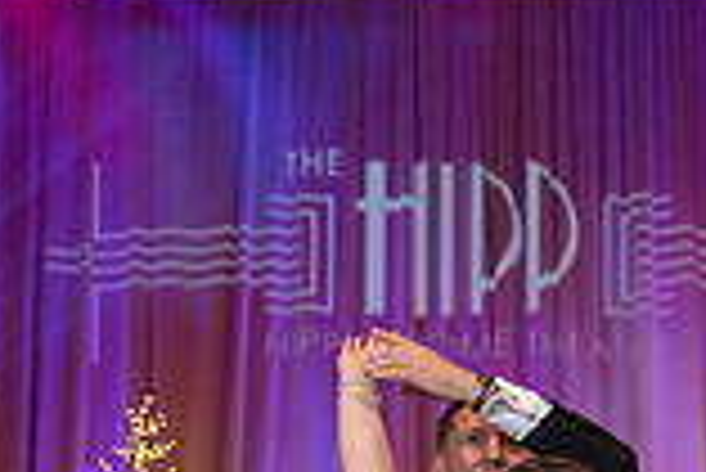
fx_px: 2198
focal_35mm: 112
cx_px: 442
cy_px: 833
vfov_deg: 11.4
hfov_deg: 18.2
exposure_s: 1/100
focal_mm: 29
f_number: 4
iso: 2000
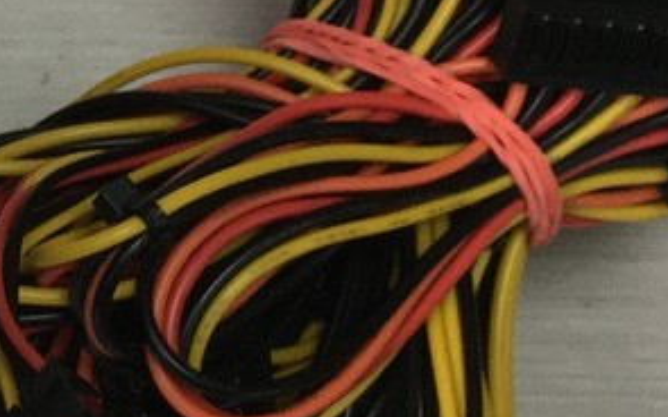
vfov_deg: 8.7
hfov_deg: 12.6
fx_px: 2729
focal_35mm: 150
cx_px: -557
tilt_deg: -71.6
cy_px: 91
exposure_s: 1/100
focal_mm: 4.15
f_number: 2.2
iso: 40
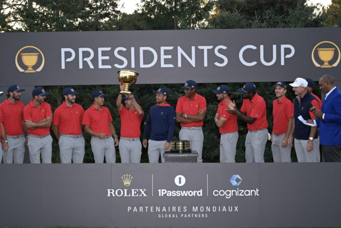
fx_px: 606
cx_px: 164
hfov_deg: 31.4
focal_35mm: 64
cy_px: 110
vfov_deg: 21.3
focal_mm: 56
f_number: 7.1
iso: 1250
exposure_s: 1/250
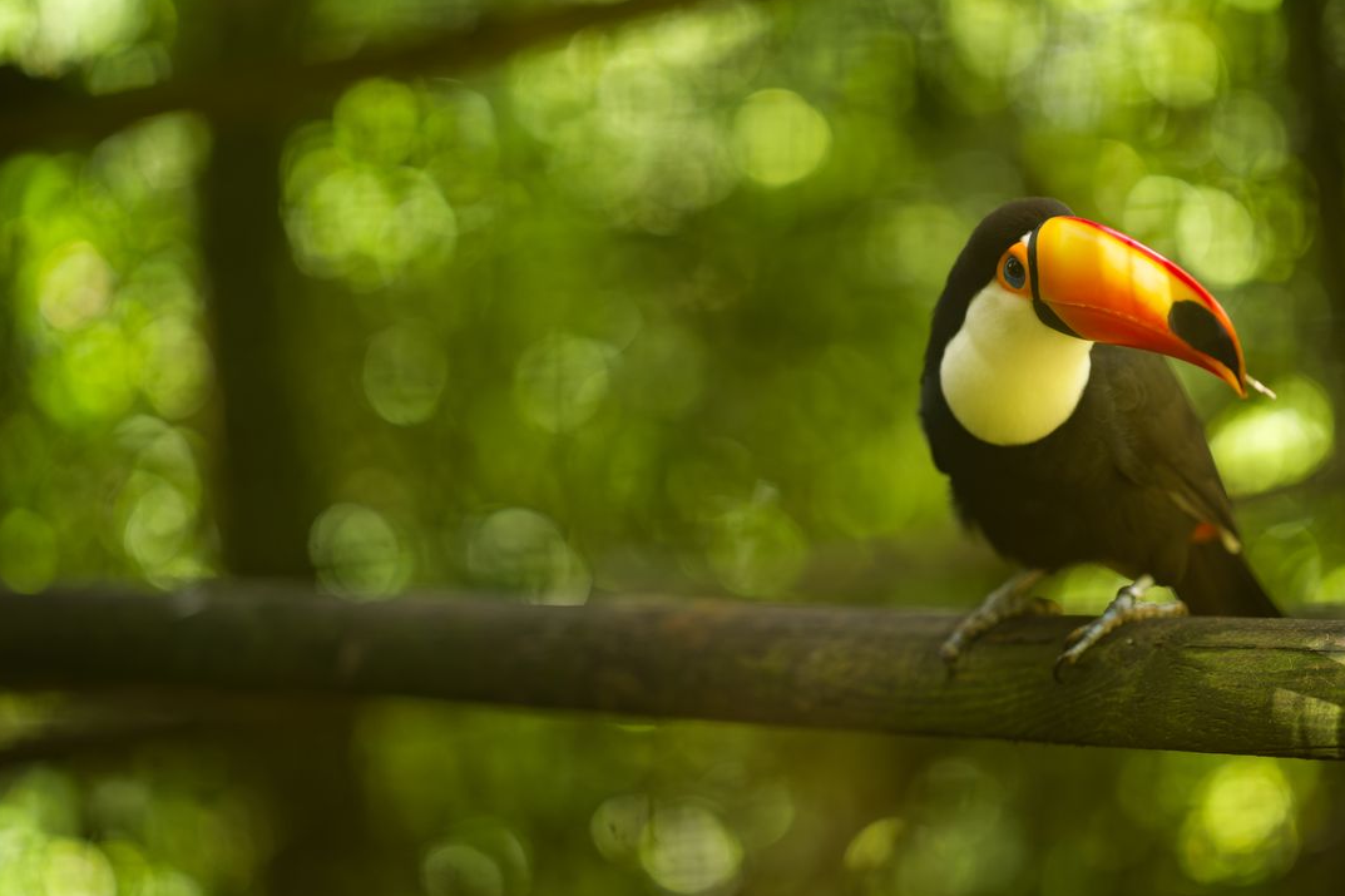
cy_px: 449
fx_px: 3698
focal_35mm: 99
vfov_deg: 13.8
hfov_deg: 20.6
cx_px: 756
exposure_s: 1/320
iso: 640
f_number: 1.4
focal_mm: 85
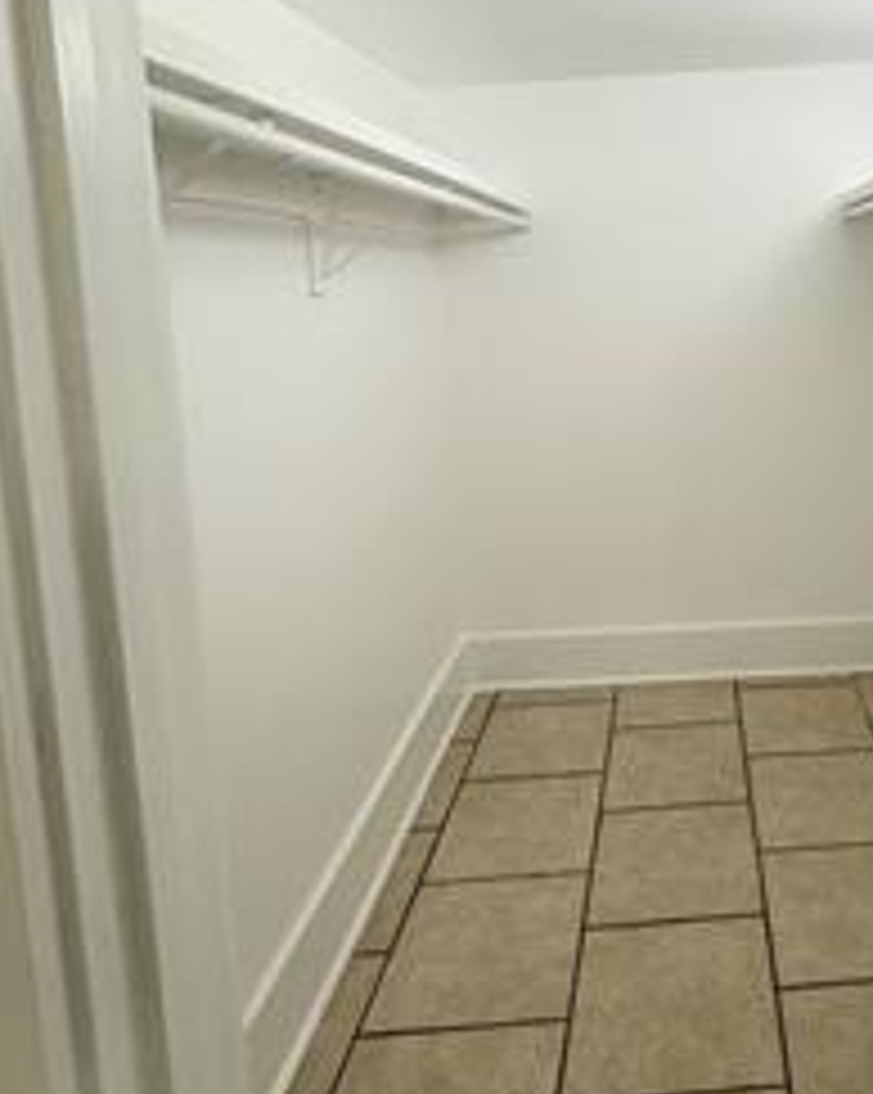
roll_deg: +1.5
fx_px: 873
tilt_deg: -6.3
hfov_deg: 49.2
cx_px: 729
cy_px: 369
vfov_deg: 62.6
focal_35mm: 27
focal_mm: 2.22
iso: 250
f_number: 2.2
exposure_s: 1/60
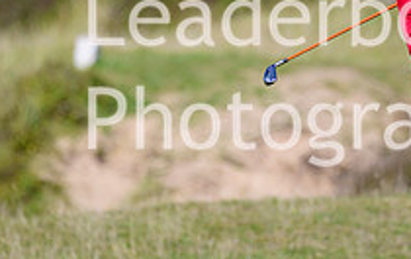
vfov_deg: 1.0
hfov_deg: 1.7
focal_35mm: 1259
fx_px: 14125
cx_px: 258
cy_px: -35
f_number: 5.6
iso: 400
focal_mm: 400
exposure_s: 1/2500
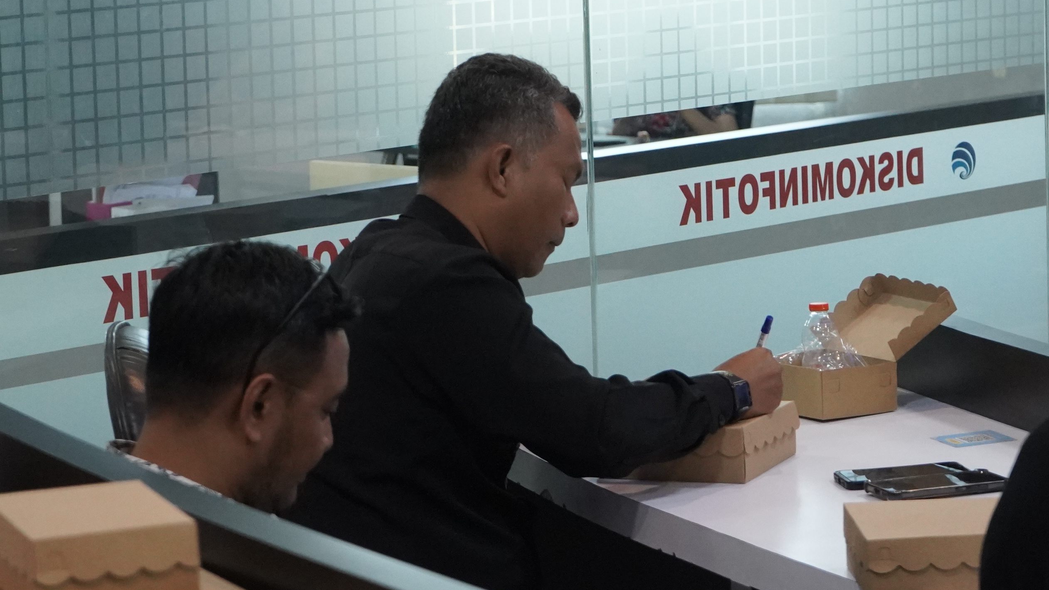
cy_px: 206
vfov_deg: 9.3
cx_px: 605
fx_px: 3644
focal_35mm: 131
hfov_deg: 16.4
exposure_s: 1/125
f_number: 6.3
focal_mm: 70
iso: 8000
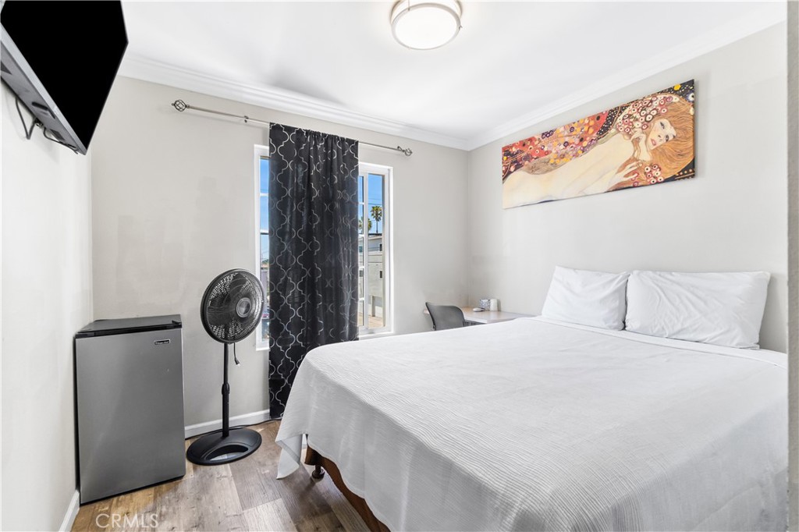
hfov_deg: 100.4
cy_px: 266
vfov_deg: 77.3
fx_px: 333
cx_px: 400
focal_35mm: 15
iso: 320
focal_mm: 10
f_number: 7.1
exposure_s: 1/13
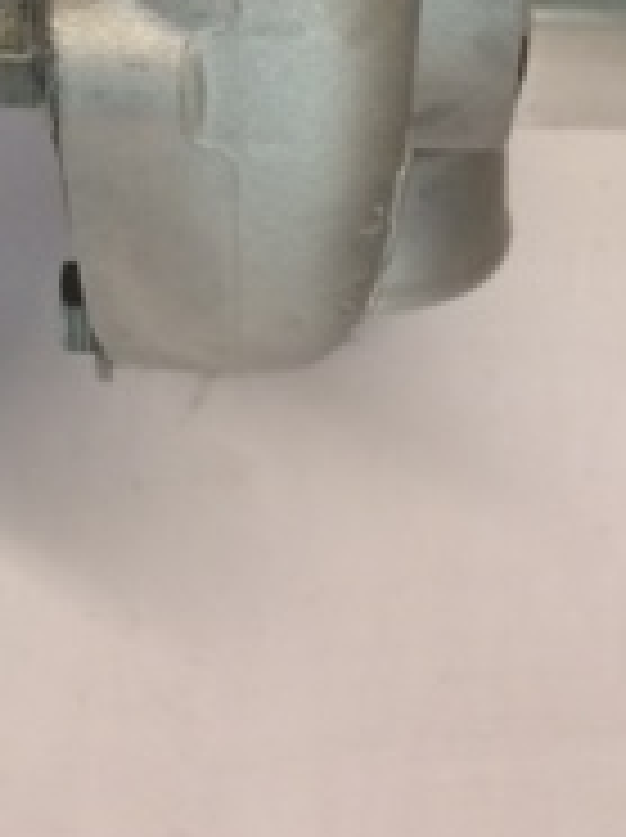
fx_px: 2417
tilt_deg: -49.9
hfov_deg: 14.1
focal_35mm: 100
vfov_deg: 17.9
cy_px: -360
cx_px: -216
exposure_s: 1/33
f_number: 2.2
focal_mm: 4.15
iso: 50
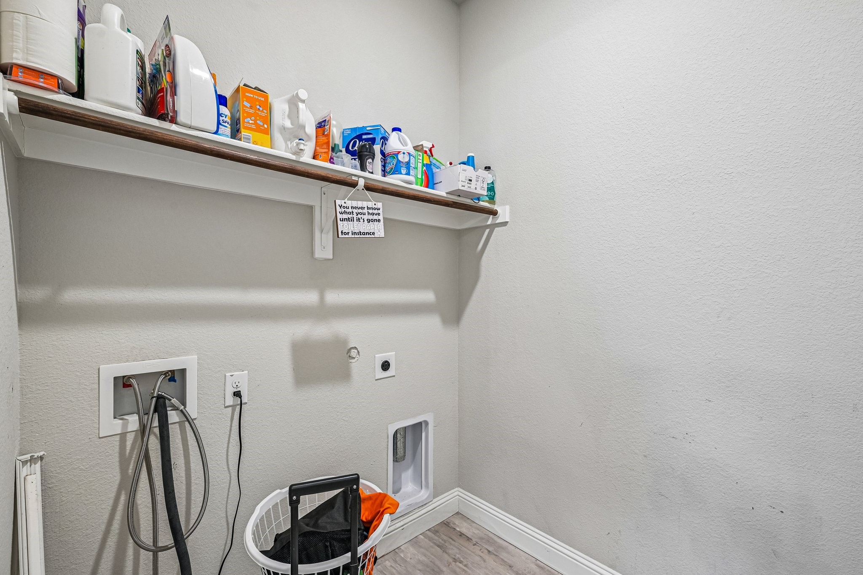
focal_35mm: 16
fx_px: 372
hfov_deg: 98.5
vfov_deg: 75.5
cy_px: 288
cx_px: 432
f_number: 8
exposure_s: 1/6
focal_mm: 15.5
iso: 400
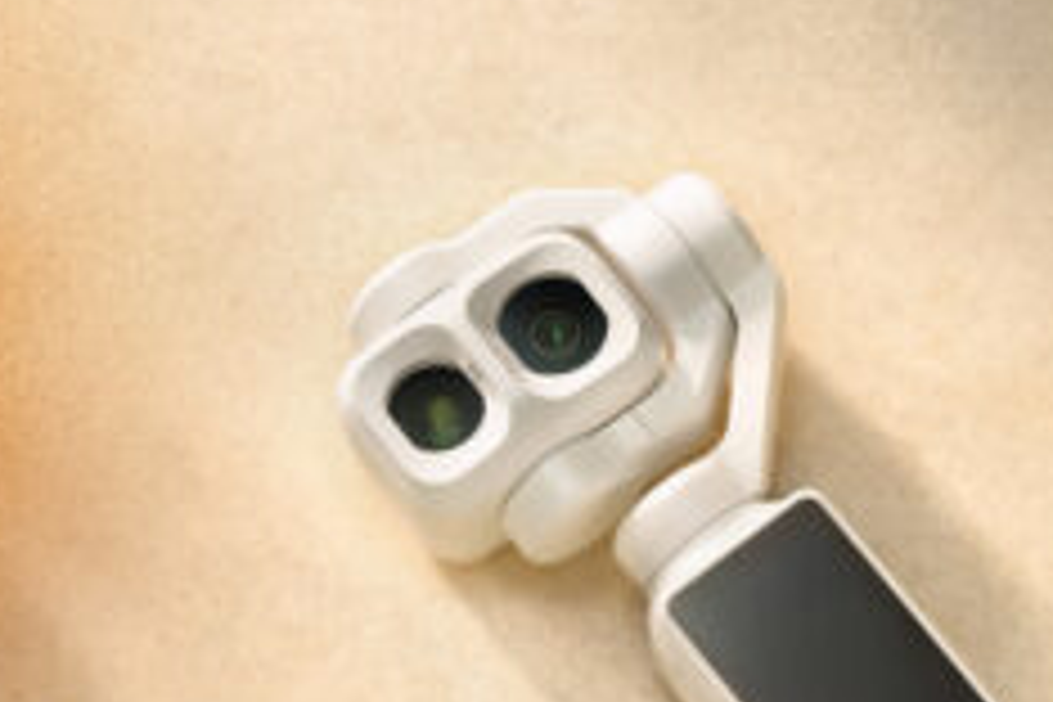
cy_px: 576
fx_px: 3744
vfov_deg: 10.7
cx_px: 670
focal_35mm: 128
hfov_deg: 16.0
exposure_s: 1/500
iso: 64
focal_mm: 50
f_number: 2.5
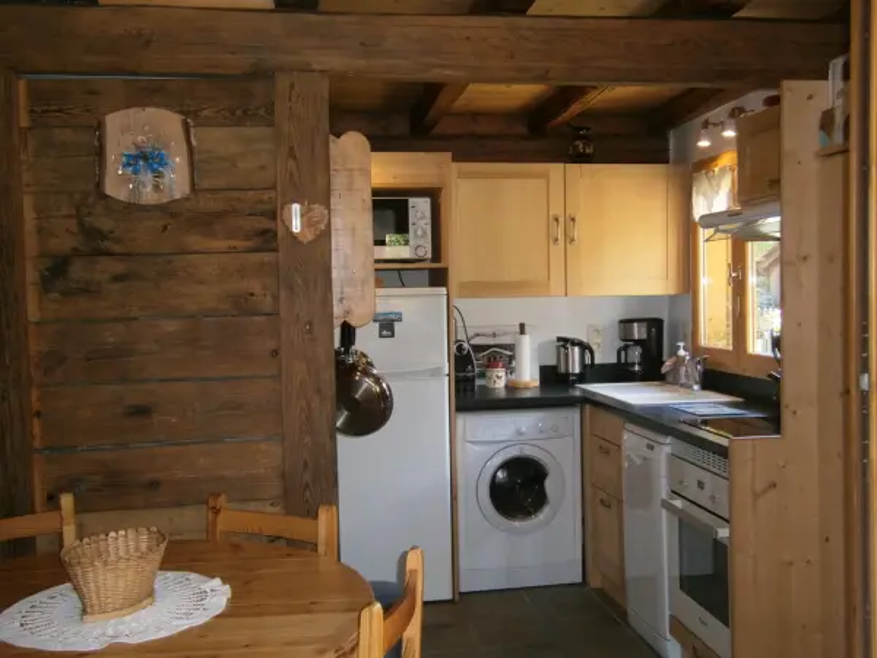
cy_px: 329
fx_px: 912
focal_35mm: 36
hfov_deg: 51.4
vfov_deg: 39.7
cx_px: 438
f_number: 3.1
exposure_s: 1/40
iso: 125
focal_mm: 6.4
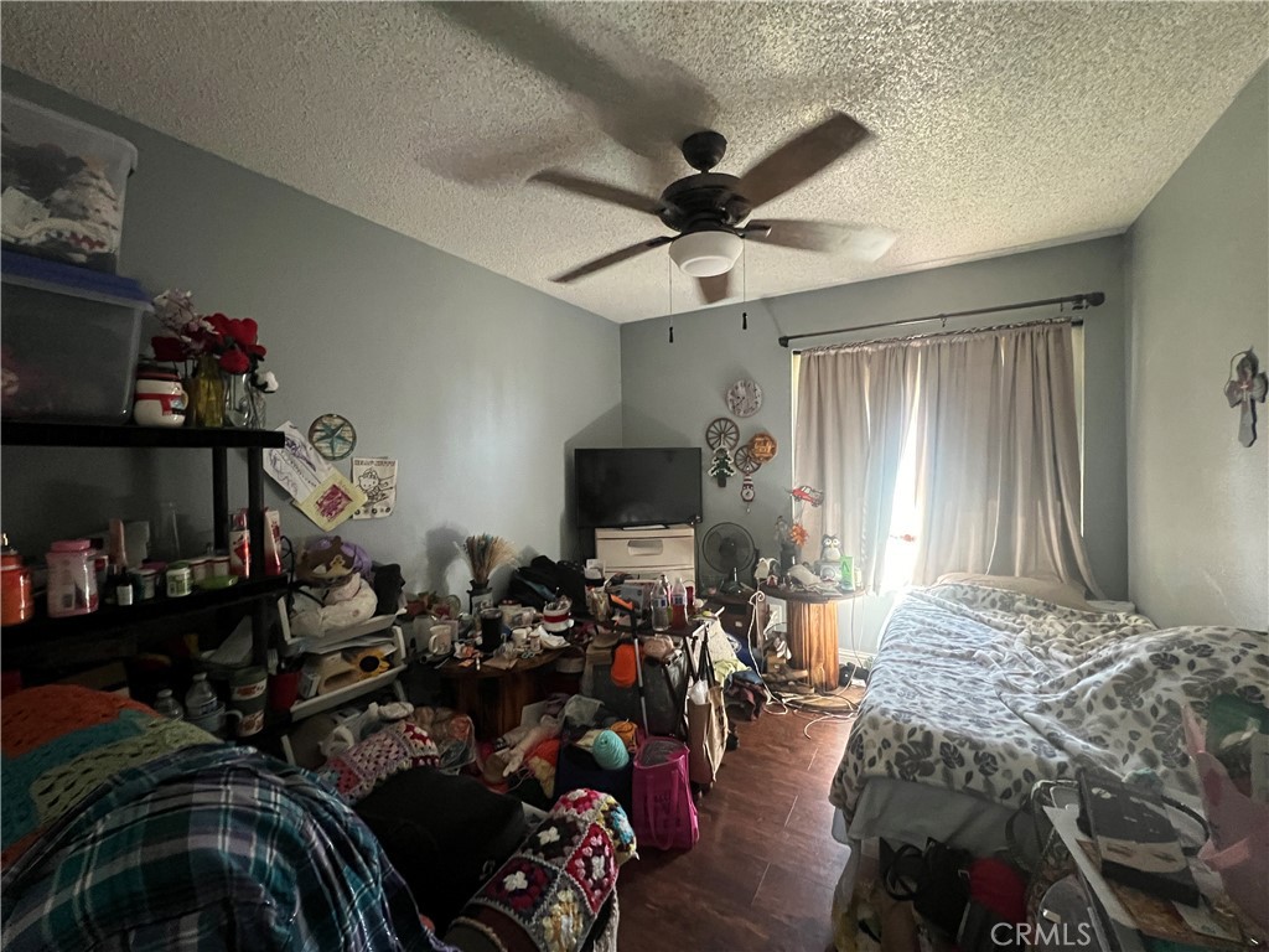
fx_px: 477
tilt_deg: -2.4
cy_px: 476
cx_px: 634
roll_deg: +0.5
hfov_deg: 106.2
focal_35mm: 13
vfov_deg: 89.9
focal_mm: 1.57
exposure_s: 1/60
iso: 1000
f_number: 1.8
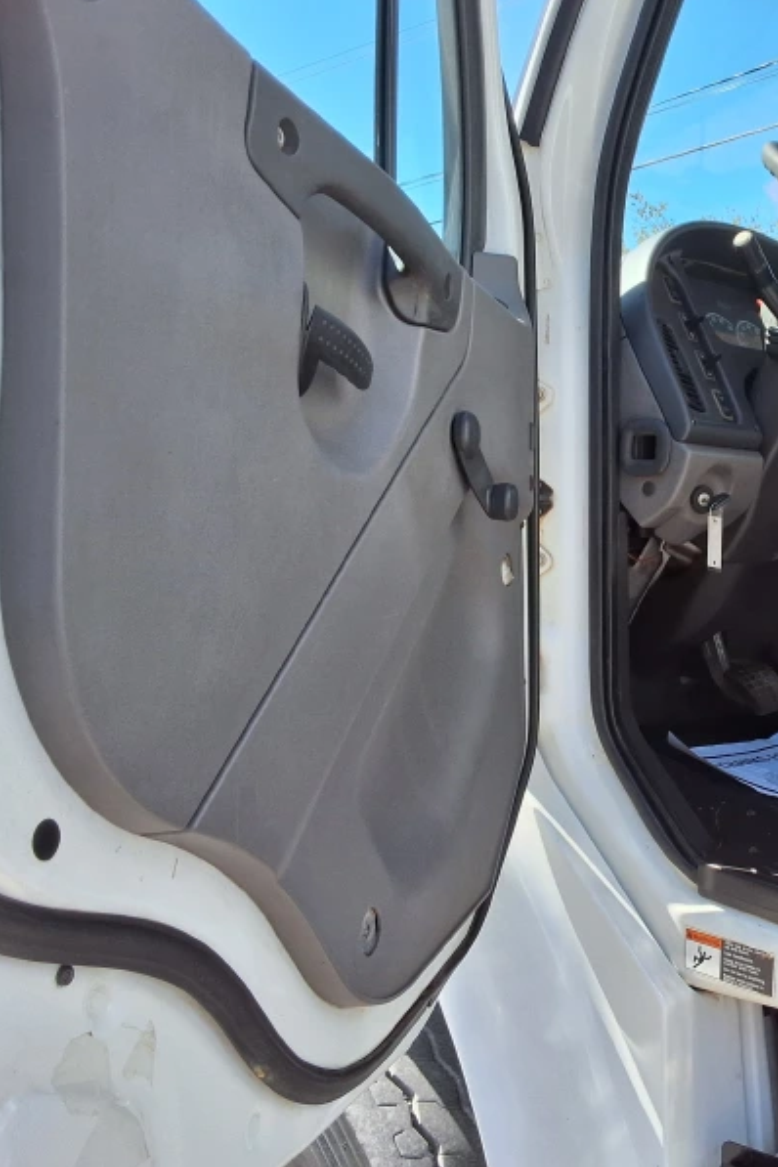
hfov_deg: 32.5
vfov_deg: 49.6
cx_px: 700
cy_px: 584
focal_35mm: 39
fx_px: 1264
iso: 32
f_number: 1.9
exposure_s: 1/623
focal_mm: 2.91
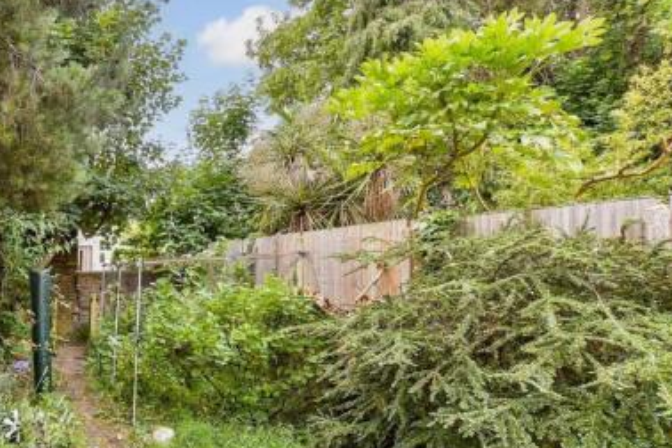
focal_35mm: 26
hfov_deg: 62.1
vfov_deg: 49.4
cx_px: 113
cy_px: 257
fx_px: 485
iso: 500
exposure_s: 1/160
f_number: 6.3
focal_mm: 10
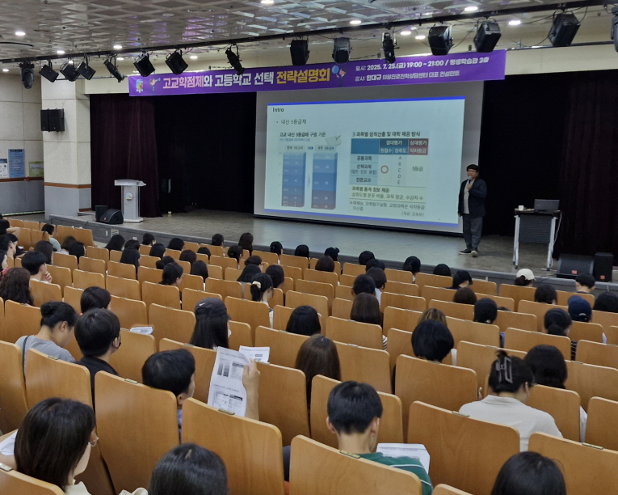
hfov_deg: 46.0
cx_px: 200
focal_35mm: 39
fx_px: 713
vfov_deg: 38.2
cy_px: 247
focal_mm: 5.54
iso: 640
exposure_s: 1/120
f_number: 1.8
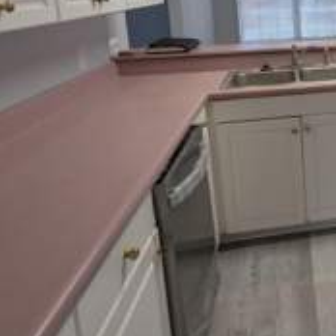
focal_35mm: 39
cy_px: 57
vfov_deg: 40.7
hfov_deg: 34.6
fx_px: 428
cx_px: 400
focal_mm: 2.35
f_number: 2.2
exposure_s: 1/40
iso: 46
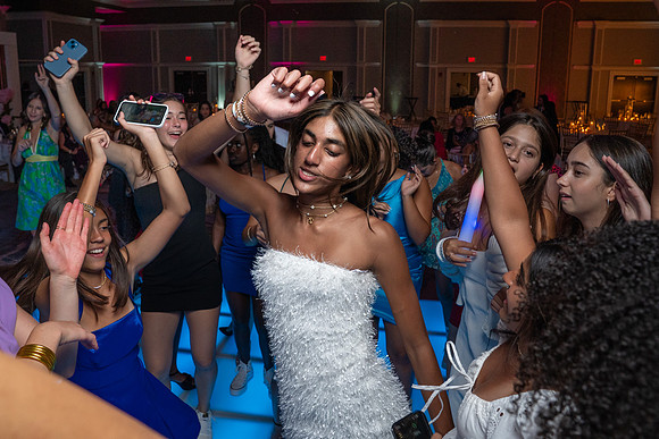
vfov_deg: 43.0
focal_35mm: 30
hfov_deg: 61.3
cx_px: 316
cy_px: 180
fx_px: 556
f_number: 5.6
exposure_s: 1/200
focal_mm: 25
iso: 2000
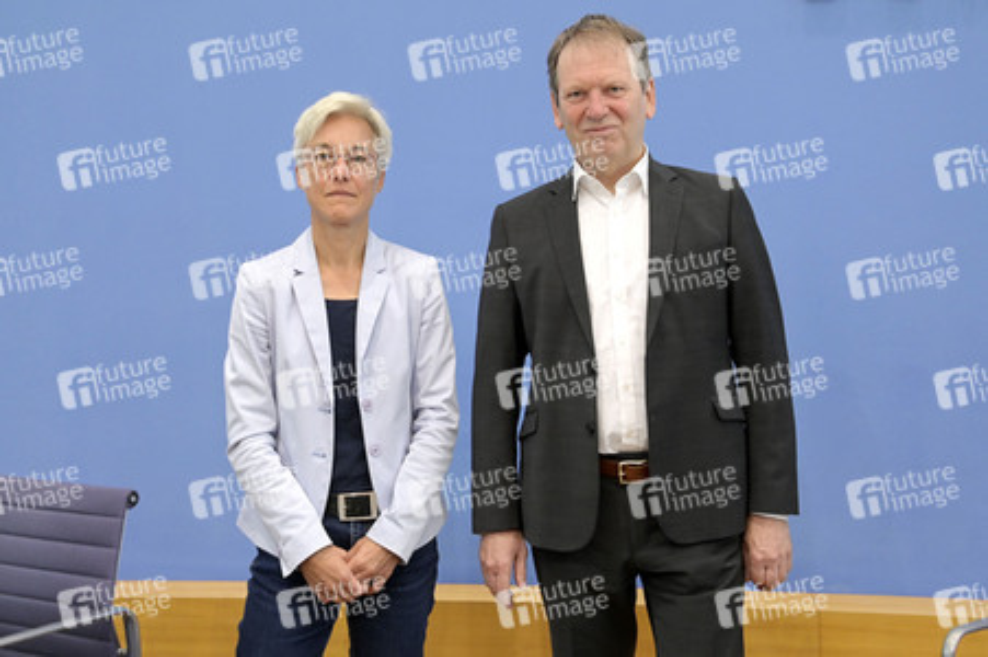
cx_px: 494
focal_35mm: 44
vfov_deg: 30.5
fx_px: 1207
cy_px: 328
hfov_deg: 44.5
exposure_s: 1/640
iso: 5000
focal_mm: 44
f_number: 5.6
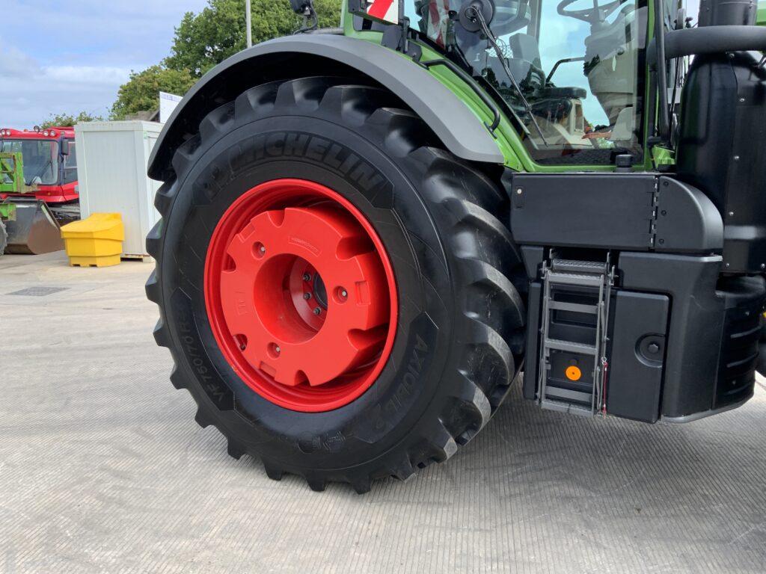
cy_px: 287
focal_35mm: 29
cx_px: 383
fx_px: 642
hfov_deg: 61.7
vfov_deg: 48.2
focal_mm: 3
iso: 16
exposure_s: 1/406
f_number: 1.8
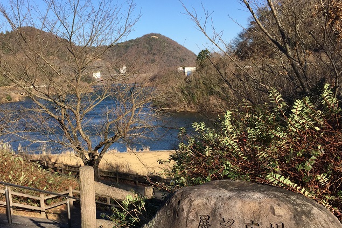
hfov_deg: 50.4
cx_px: 138
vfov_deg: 34.8
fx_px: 361
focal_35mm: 38
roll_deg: +3.2
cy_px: 143
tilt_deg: -10.5
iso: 32
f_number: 2.2
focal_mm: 4.15
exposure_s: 1/1412
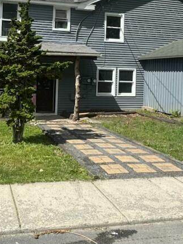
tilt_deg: +1.0
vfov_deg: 44.4
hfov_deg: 34.4
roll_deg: -1.5
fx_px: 289
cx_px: 47
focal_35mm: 41
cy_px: 64
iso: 40
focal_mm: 2.22
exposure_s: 1/1748
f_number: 2.2
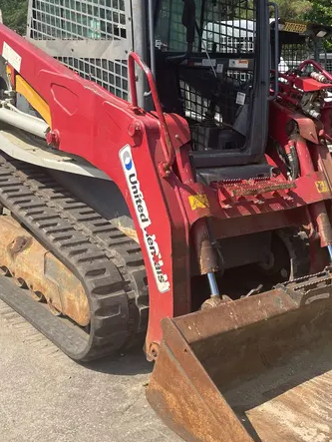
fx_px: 549
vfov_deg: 43.8
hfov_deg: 33.6
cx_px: 184
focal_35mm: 43
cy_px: 208
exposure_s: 1/2681
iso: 32
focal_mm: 4.2
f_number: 1.6
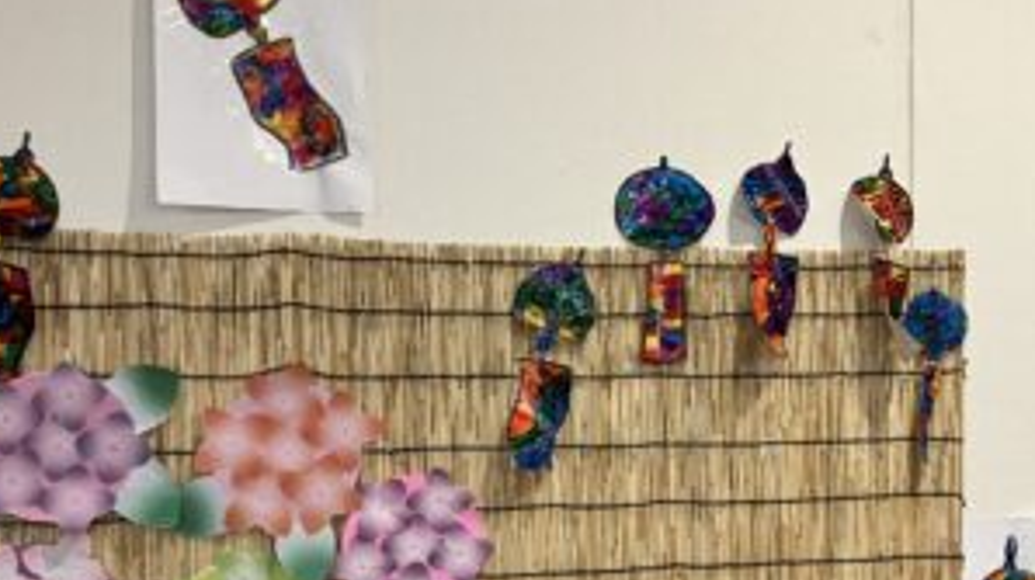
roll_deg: +1.4
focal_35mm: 41
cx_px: 587
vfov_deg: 28.6
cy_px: 420
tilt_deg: +0.8
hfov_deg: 49.3
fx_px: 1124
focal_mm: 3.99
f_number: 1.8
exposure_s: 1/60
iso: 125
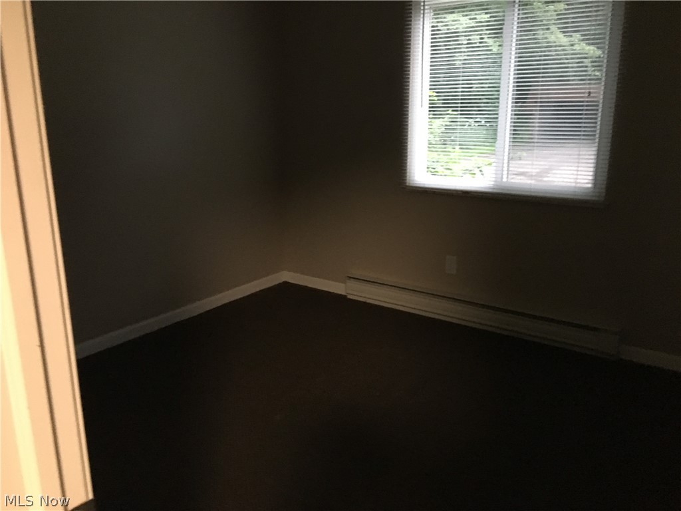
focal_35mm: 29
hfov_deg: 61.7
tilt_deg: -15.0
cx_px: 340
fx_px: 571
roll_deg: +0.9
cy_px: 256
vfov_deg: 48.2
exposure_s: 1/15
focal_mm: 4.15
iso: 320
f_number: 2.2
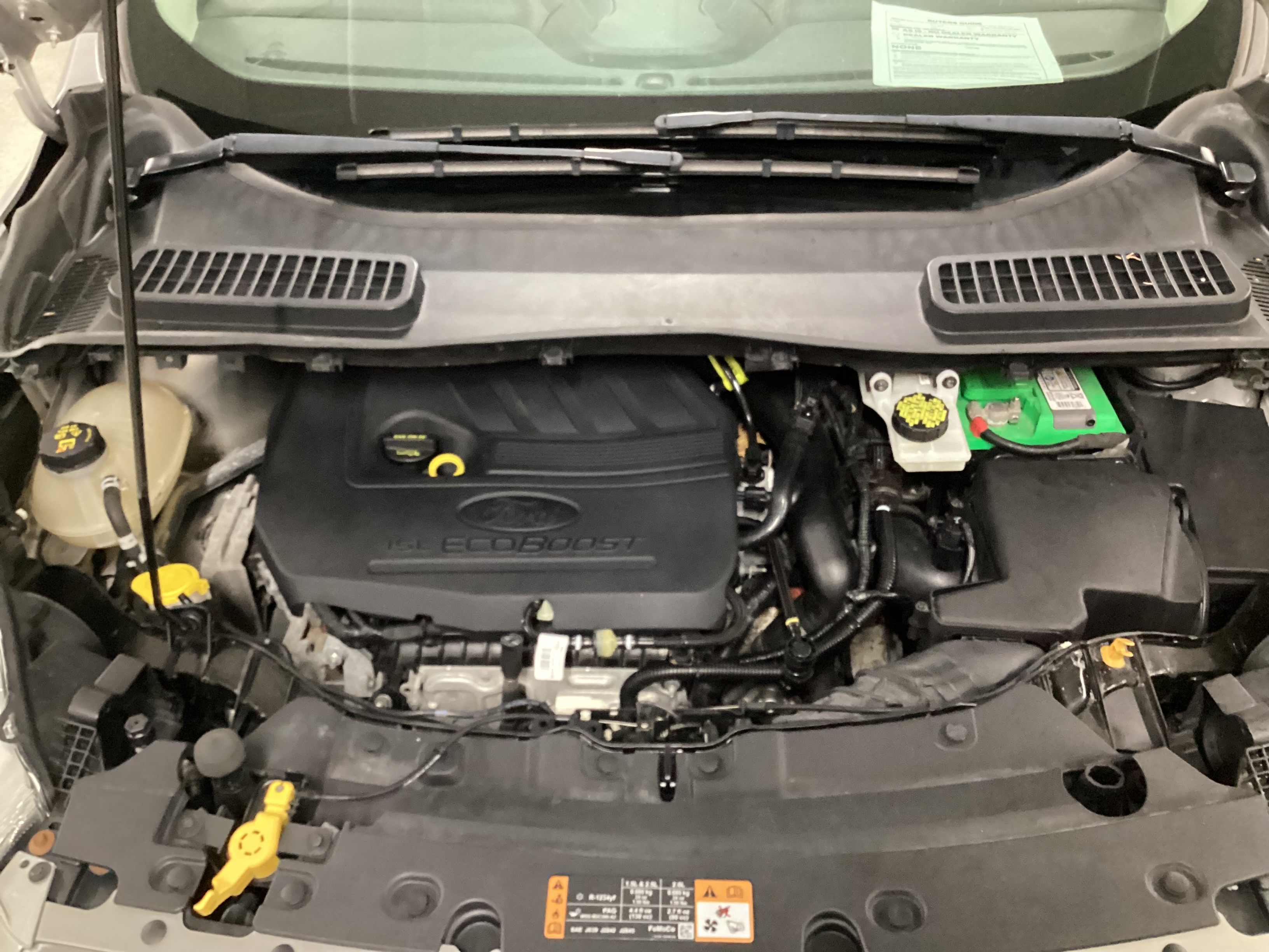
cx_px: 634
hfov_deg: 58.4
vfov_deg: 45.4
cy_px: 476
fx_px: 1136
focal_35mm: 31
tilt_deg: -42.1
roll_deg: +1.8
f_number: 2.4
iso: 640
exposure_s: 1/24
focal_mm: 3.3
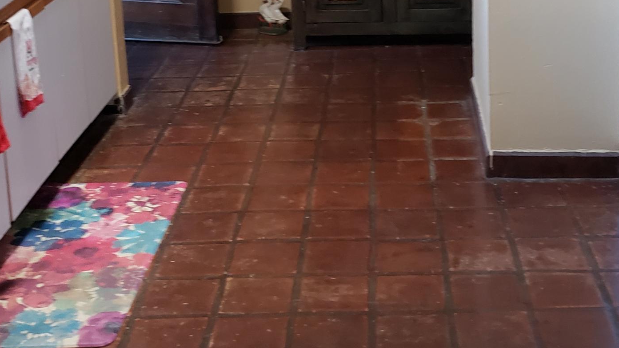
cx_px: 374
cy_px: -3
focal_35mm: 61
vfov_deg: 19.2
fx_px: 1001
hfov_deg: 34.2
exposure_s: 1/60
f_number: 1.5
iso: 400
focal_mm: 4.3
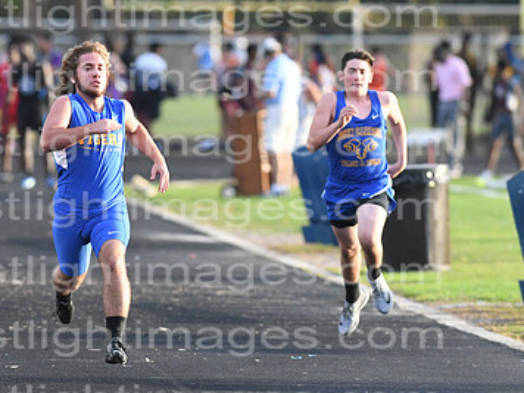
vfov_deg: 2.1
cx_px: 109
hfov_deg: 2.8
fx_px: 10687
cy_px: 177
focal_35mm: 706
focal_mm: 300
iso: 2000
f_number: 4
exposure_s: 1/2000
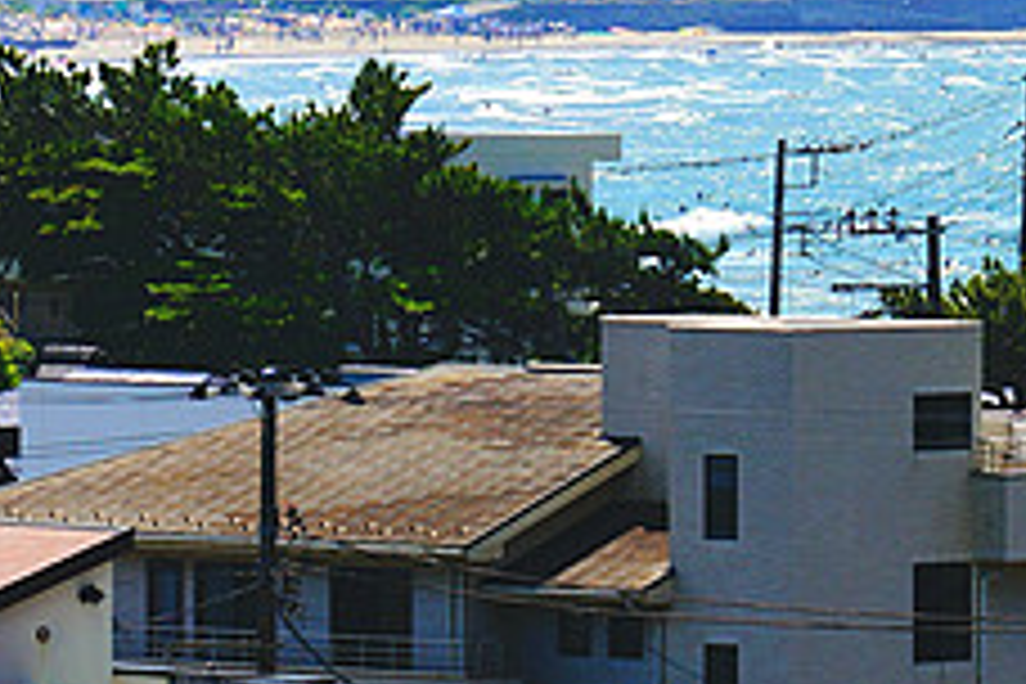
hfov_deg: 3.6
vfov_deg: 2.4
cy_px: 40
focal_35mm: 574
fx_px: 16351
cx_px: 1364
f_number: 11
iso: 100
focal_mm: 109
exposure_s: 1/250
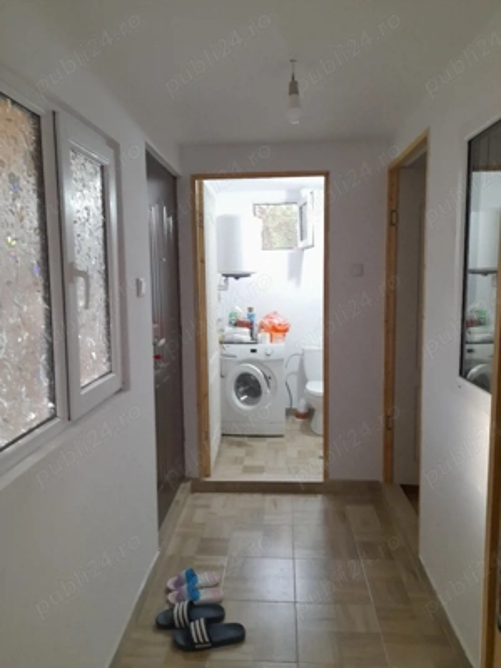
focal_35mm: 25
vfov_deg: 69.4
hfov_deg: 54.9
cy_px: 334
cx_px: 250
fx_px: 482
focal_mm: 4.6
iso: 200
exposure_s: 1/50
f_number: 2
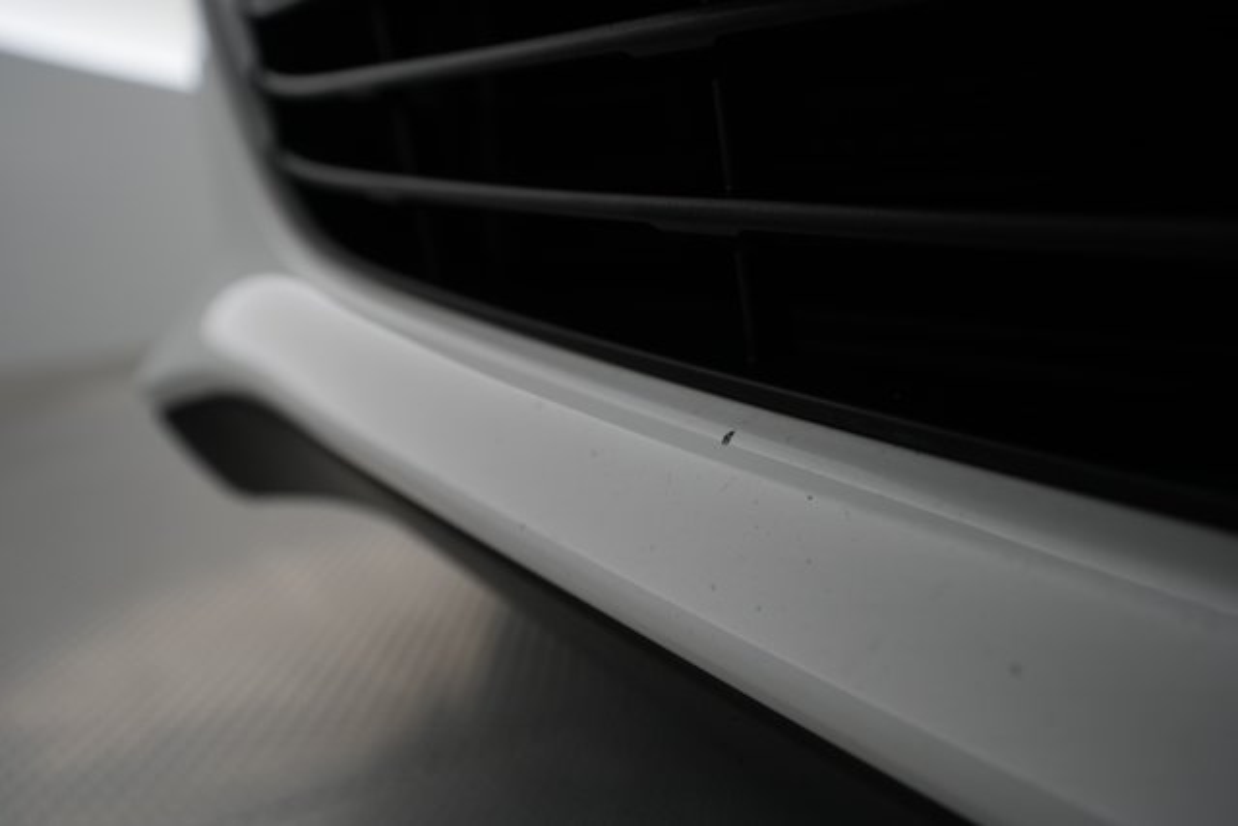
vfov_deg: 46.4
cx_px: 619
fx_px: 963
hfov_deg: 65.5
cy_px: 413
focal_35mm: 28
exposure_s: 1/100
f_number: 4.5
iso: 800
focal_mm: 28
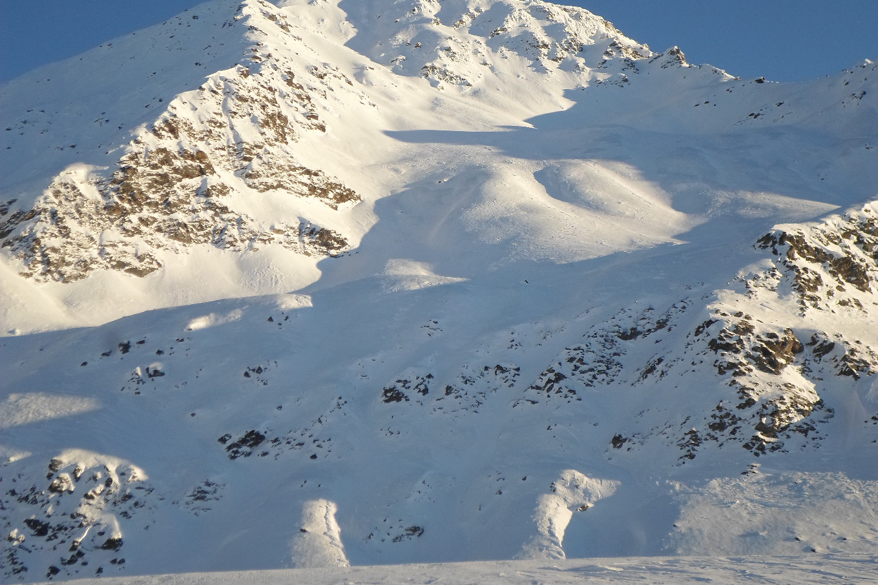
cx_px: 438
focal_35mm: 70
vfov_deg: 19.5
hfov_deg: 28.8
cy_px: 263
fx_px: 1707
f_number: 4.1
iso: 80
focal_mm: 12
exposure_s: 1/350
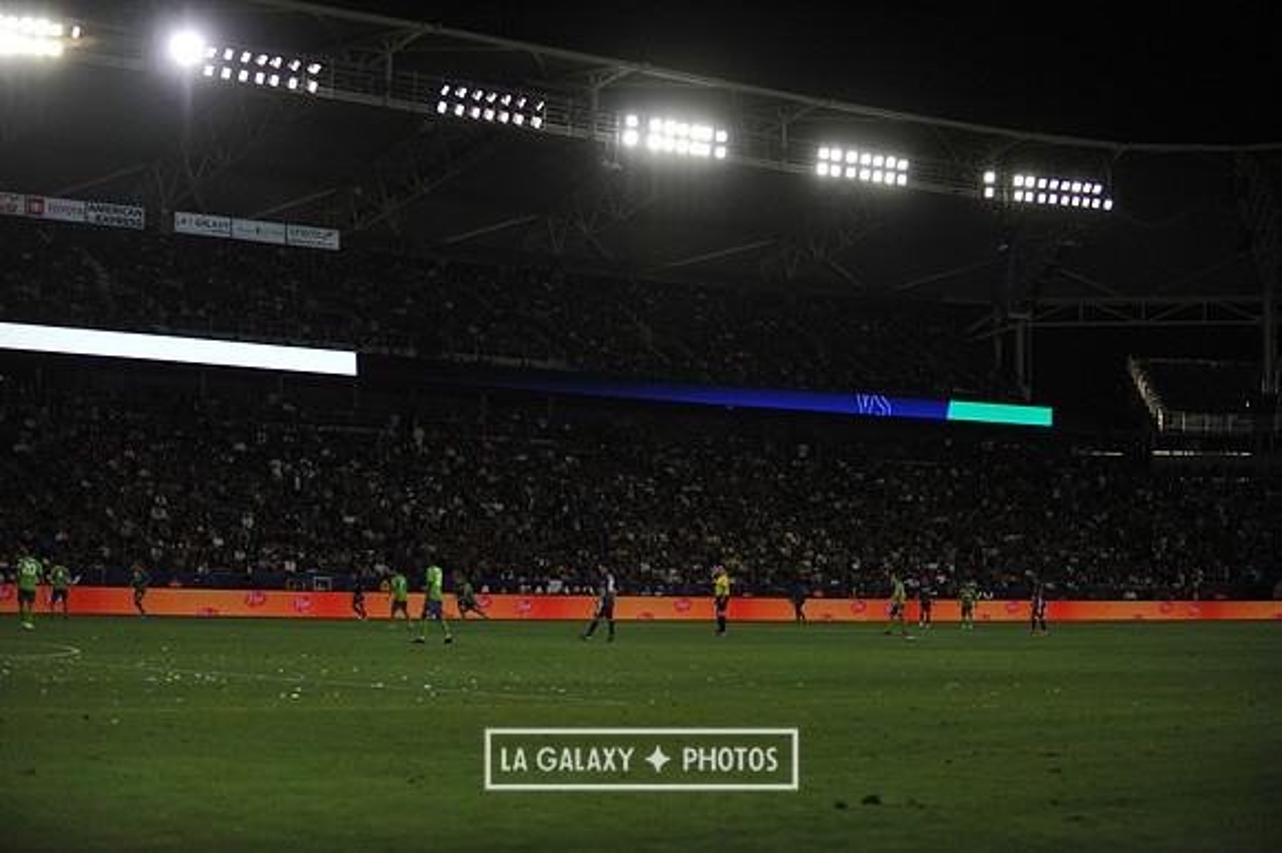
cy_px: 426
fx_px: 2491
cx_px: 641
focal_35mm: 70
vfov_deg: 19.4
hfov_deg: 28.9
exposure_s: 1/3200
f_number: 2.8
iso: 1600
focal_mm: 70
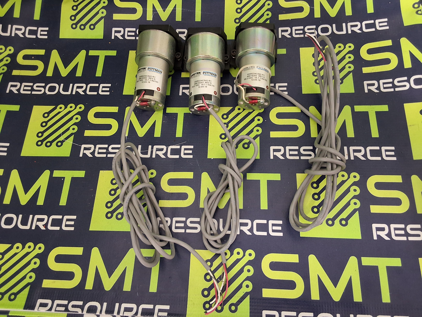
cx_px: 211
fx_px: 341
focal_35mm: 28
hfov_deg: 63.4
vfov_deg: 49.7
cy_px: 158
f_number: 1.9
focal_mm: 2.91
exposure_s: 1/24
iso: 320
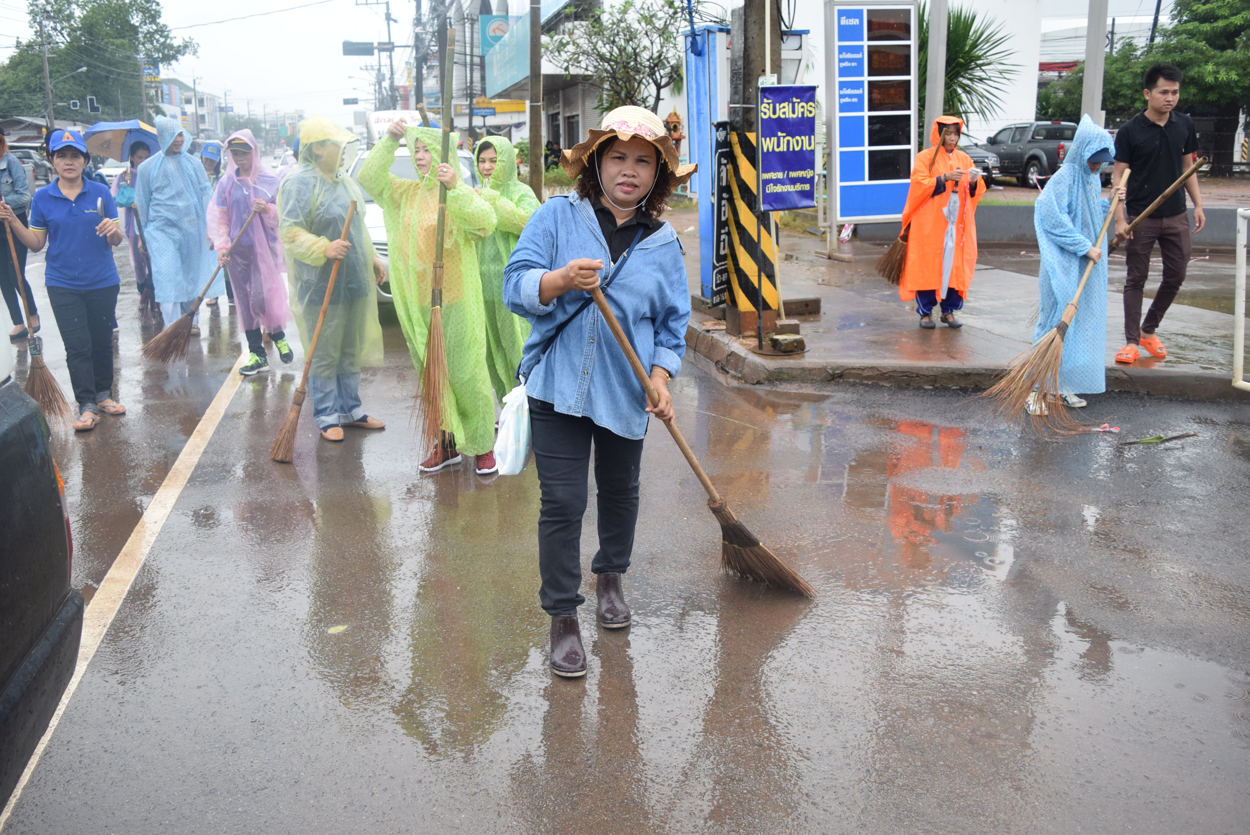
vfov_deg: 43.7
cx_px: 625
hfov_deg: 61.9
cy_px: 418
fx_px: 1042
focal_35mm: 30
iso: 800
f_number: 3.8
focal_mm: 20
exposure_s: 1/1000
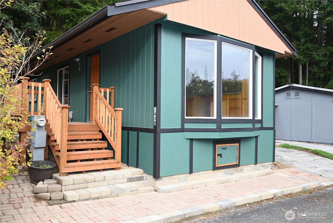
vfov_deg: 43.0
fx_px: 282
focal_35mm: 30
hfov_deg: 61.1
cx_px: 166
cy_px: 112
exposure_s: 1/125
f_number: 5.6
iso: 200
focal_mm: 30.5
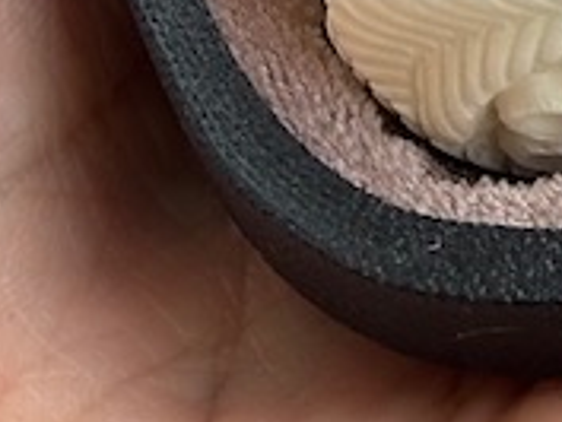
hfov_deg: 5.6
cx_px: 1219
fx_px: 5637
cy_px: -1044
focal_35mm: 347
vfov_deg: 4.1
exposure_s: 1/234
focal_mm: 6.86
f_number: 1.78
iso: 50
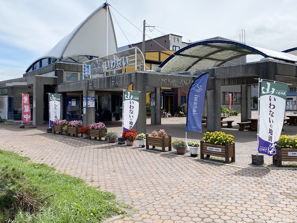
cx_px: 143
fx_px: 266
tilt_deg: +0.7
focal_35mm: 31
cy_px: 96
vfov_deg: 45.3
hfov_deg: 58.3
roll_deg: +0.2
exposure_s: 1/5236
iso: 32
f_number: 1.8
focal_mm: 4.25
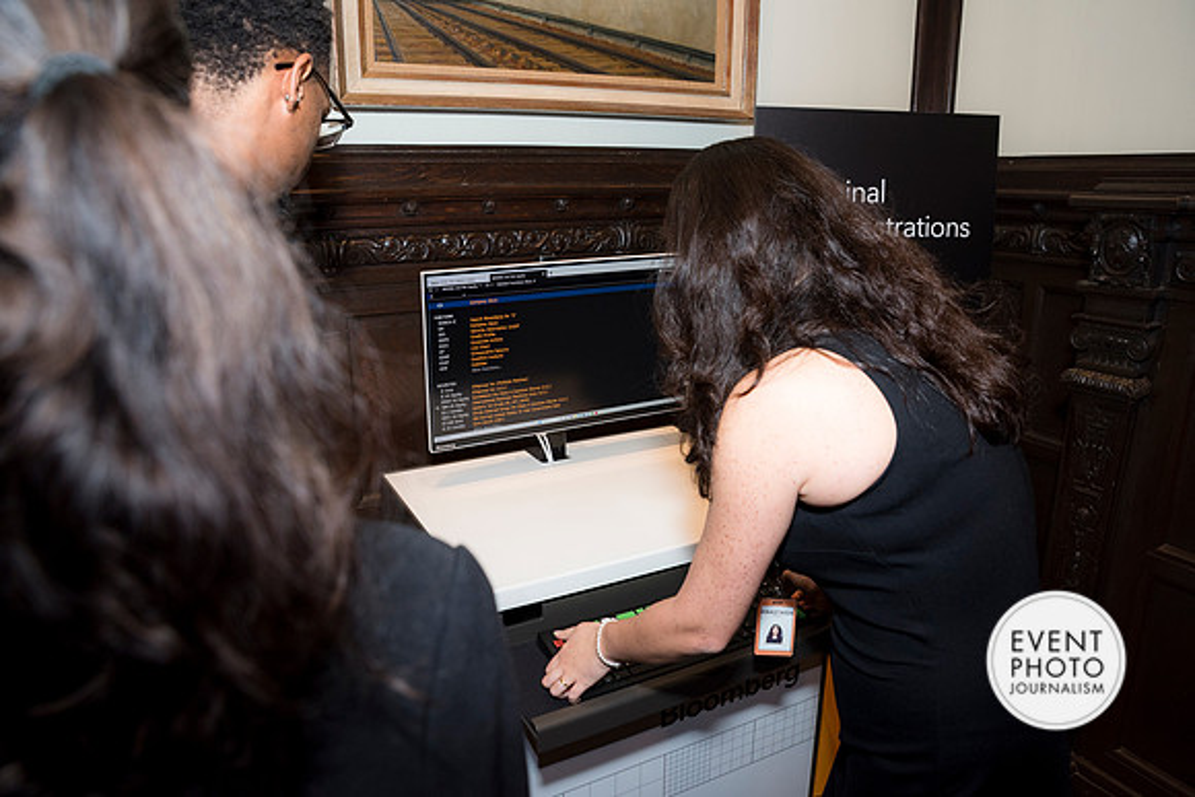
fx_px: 801
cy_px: 398
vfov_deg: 52.9
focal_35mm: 24
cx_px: 598
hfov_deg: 73.4
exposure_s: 1/125
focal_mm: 24
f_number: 5
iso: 800
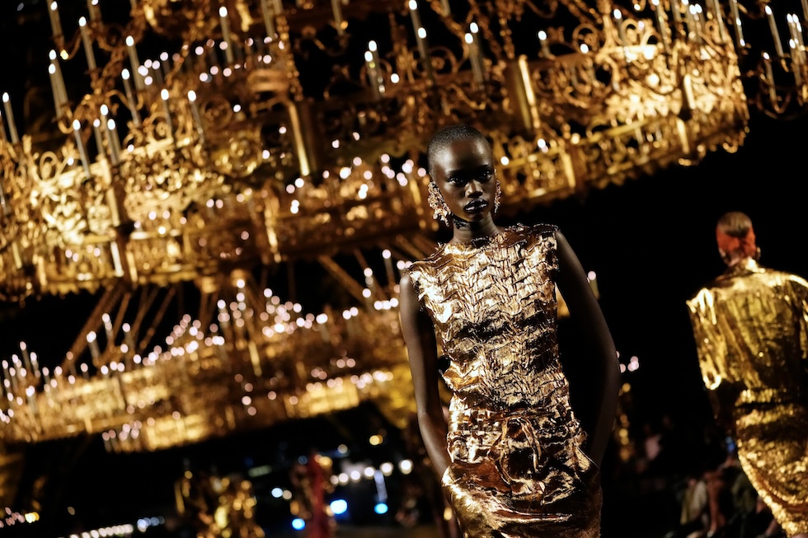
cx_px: 404
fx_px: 2244
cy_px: 269
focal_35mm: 100
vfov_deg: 13.7
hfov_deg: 20.4
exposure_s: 1/320
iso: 8000
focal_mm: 100
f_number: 5
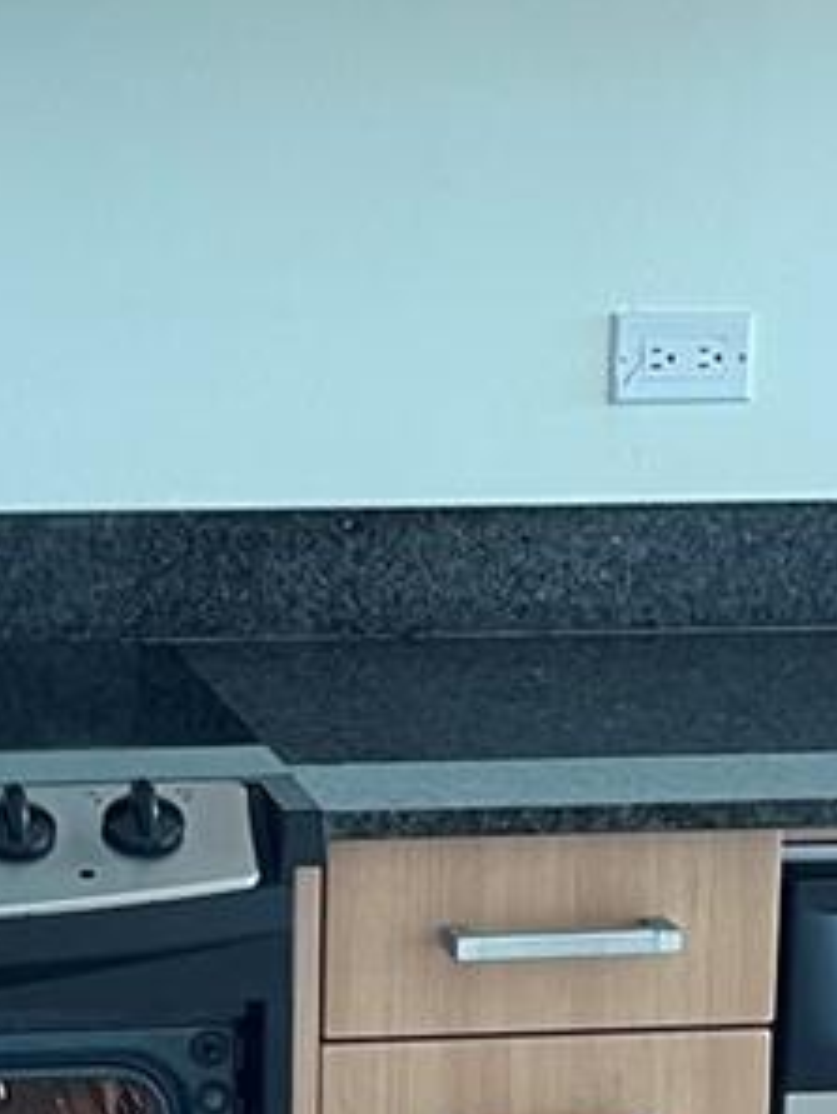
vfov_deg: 18.7
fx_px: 3383
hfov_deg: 14.0
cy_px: 709
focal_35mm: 105
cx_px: 158
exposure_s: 1/60
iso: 125
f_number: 1.6
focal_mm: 4.2
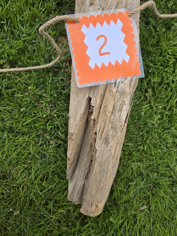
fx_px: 157
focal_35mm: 23
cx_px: 88
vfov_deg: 73.9
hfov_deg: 58.9
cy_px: 118
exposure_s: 1/1300
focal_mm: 6.3
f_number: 1.7
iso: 80
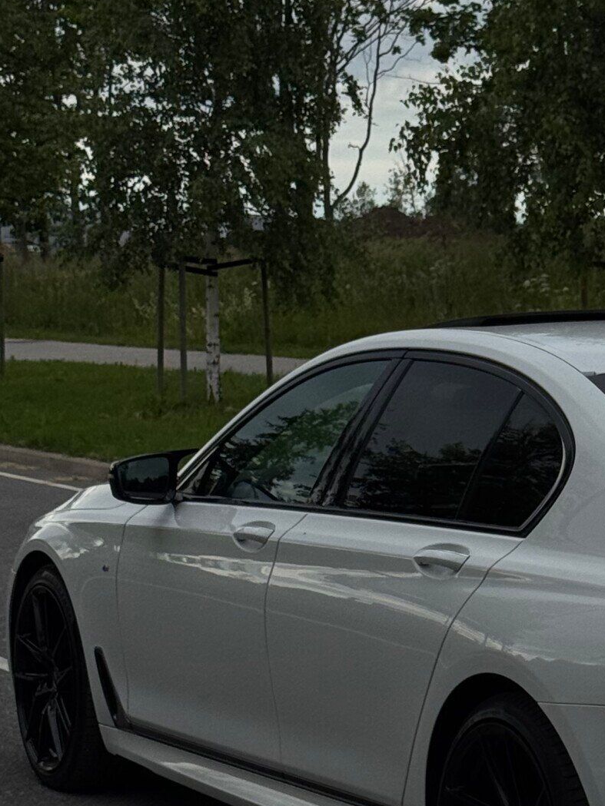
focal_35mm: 119
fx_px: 2773
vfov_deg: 16.5
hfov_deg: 12.2
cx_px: 700
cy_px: 464
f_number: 1.78
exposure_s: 1/10526
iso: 64
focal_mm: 6.76
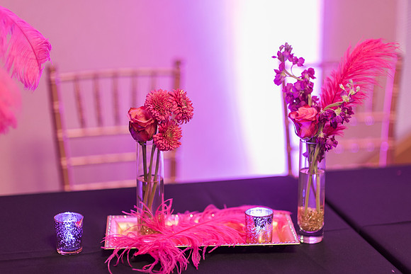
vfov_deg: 15.3
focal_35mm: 90
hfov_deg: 22.7
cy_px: 132
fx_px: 1024
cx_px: 215
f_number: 1.6
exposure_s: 1/60
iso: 800
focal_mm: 85
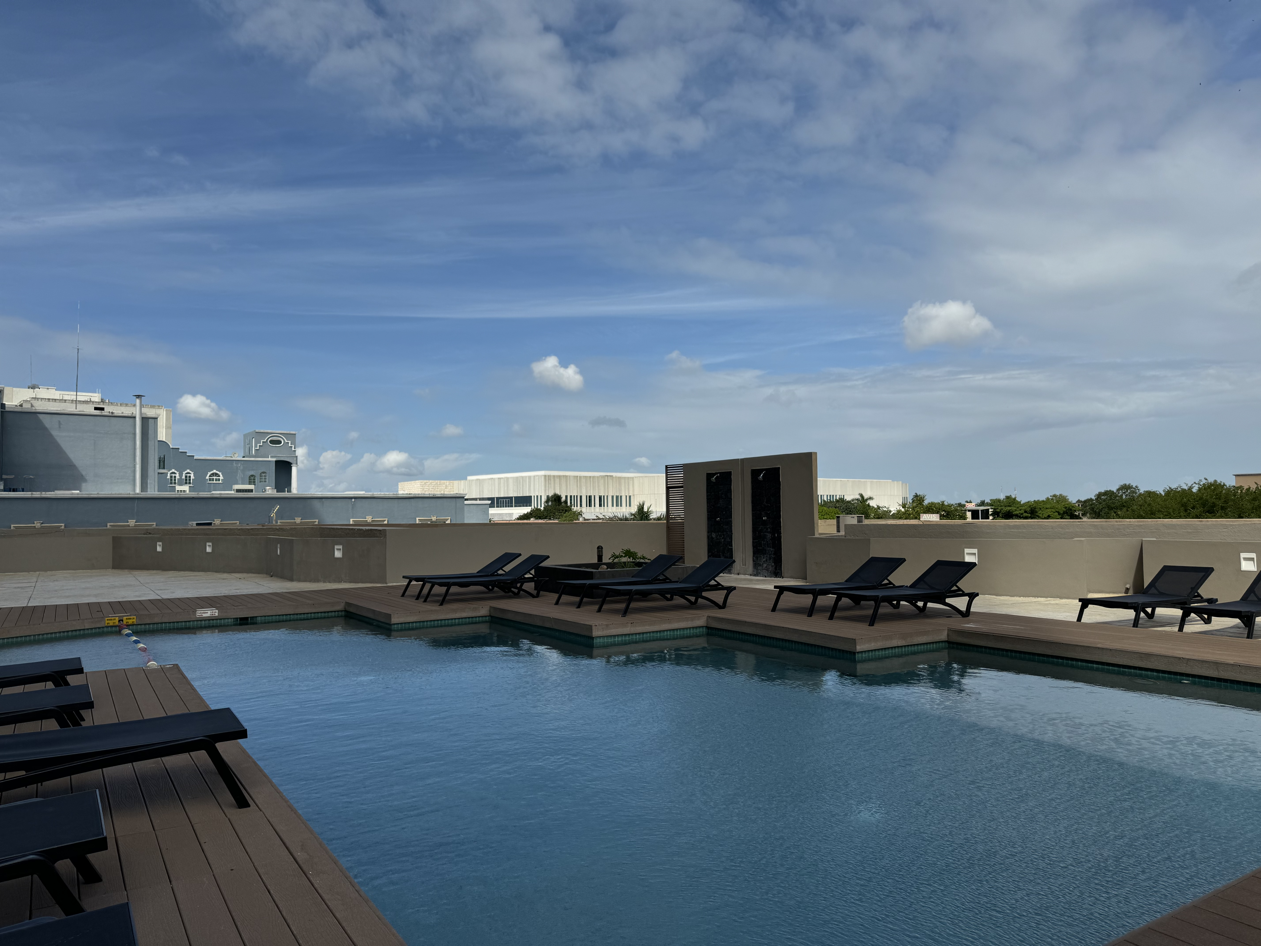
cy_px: 473
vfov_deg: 56.8
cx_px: 630
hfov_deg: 71.6
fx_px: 874
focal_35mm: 24
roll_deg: +0.2
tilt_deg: +1.5
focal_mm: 6.76
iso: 80
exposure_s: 1/7937
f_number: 1.78
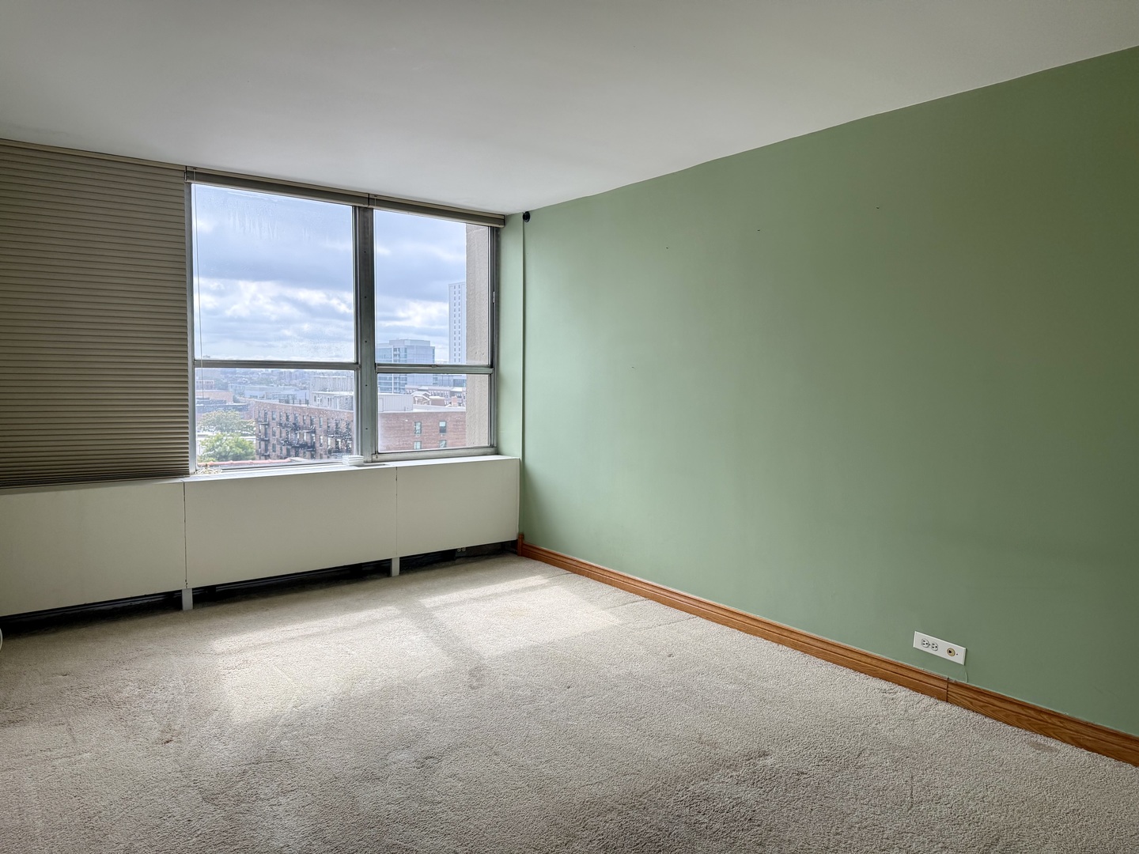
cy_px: 427
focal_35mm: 24
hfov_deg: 71.6
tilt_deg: -2.6
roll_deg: -1.0
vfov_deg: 56.8
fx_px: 790
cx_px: 570
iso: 100
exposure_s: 1/1522
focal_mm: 6.76
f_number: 1.78
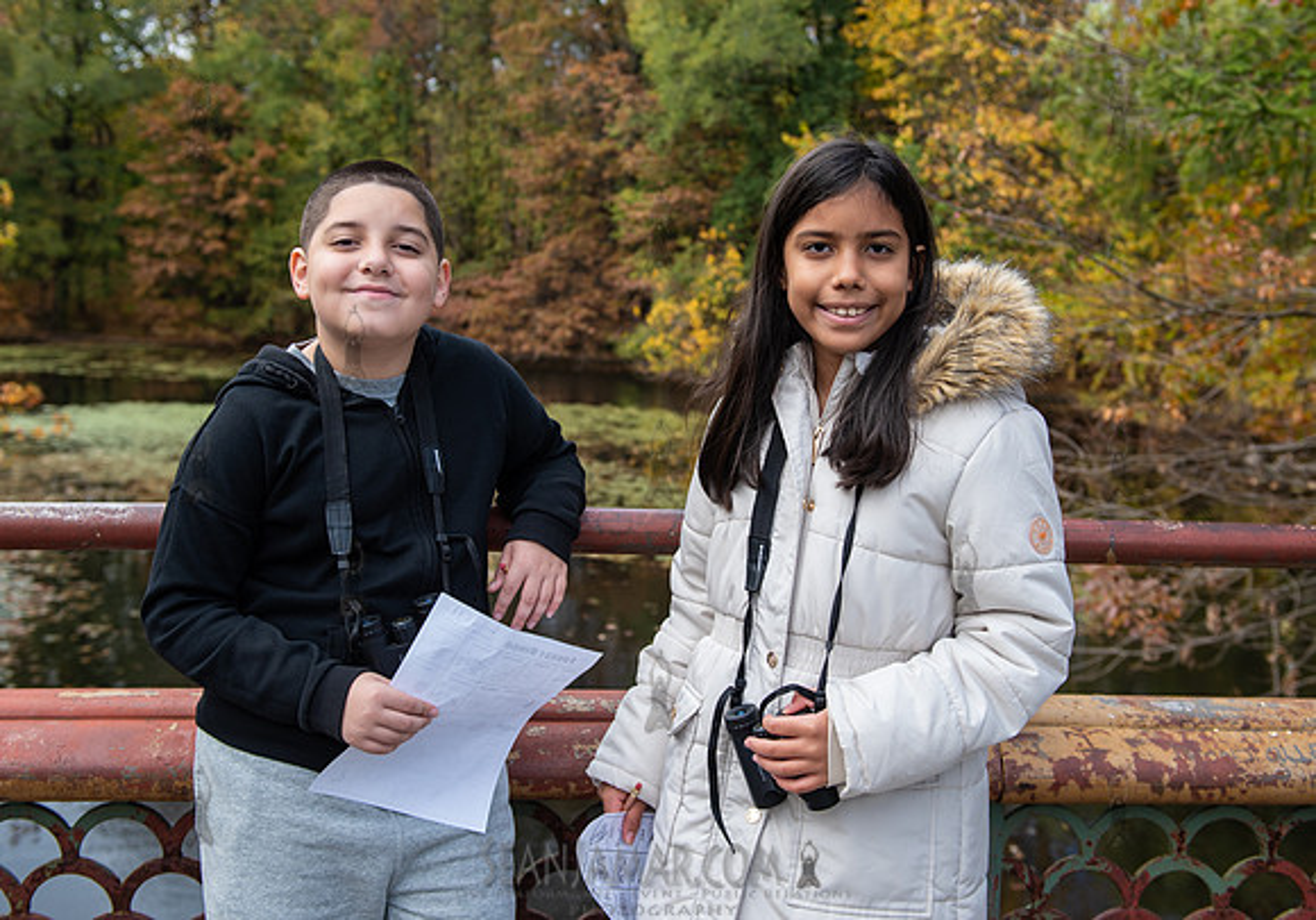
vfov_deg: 33.9
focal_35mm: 41
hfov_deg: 47.2
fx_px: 1506
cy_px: 405
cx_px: 667
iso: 160
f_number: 3.5
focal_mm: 34
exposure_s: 1/400
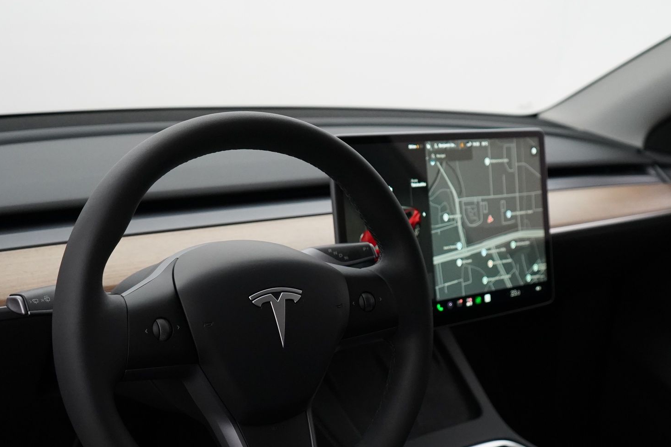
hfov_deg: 41.1
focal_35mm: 48
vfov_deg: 27.9
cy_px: 293
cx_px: 375
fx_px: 895
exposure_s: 1/160
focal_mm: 28
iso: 4000
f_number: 3.5
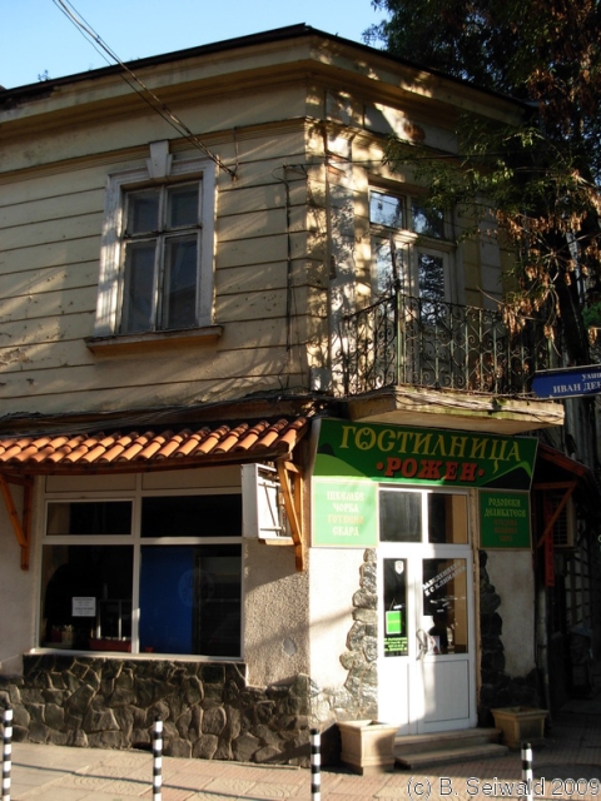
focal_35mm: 38
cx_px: 300
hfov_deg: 37.7
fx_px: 880
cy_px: 400
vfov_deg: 49.0
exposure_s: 1/287
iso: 79
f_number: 2.9
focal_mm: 6.3
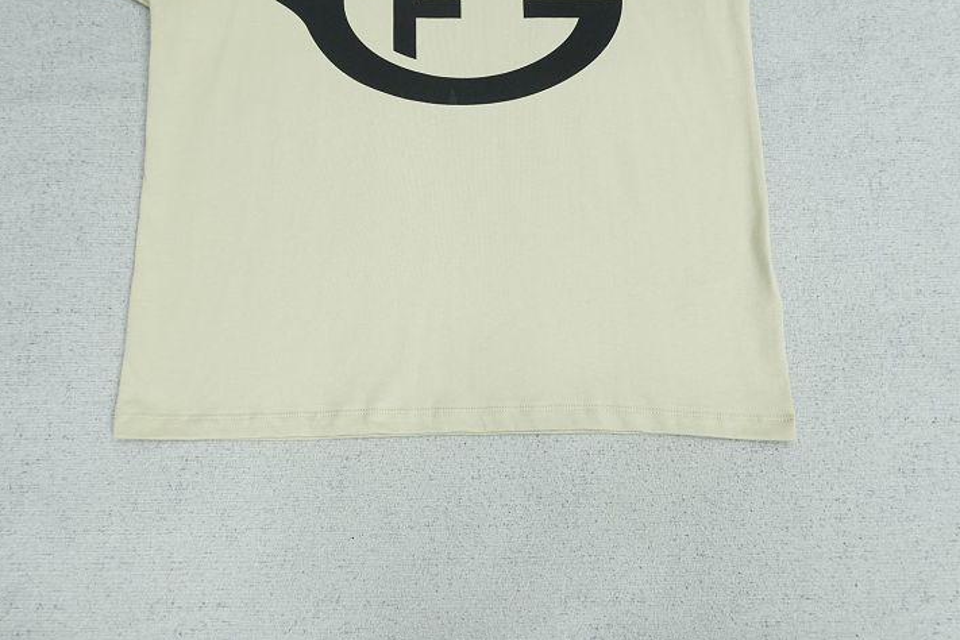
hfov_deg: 67.3
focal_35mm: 27
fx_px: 720
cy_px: 302
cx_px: 444
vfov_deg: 47.9
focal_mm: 16
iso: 1000
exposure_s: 1/160
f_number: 8
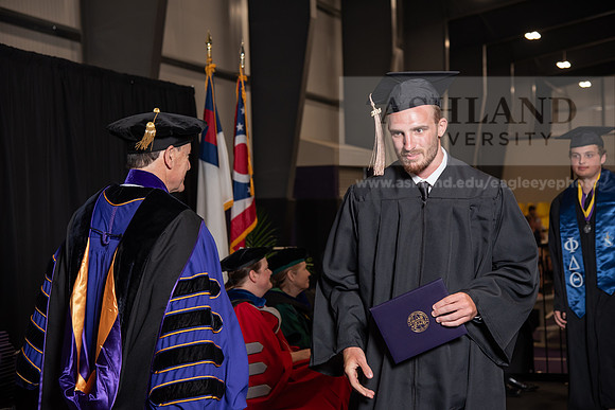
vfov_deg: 19.5
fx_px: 1196
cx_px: 308
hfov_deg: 28.8
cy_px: 205
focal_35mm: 70
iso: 1000
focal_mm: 70
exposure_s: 1/200
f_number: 5
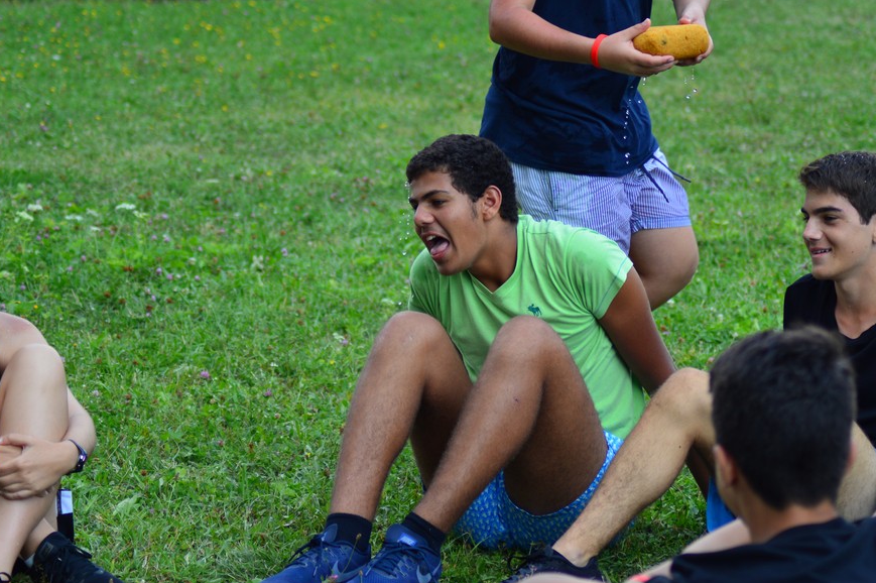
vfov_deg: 9.4
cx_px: 505
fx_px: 3526
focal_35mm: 145
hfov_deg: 14.2
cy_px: 262
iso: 200
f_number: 4
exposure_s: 1/500
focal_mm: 82
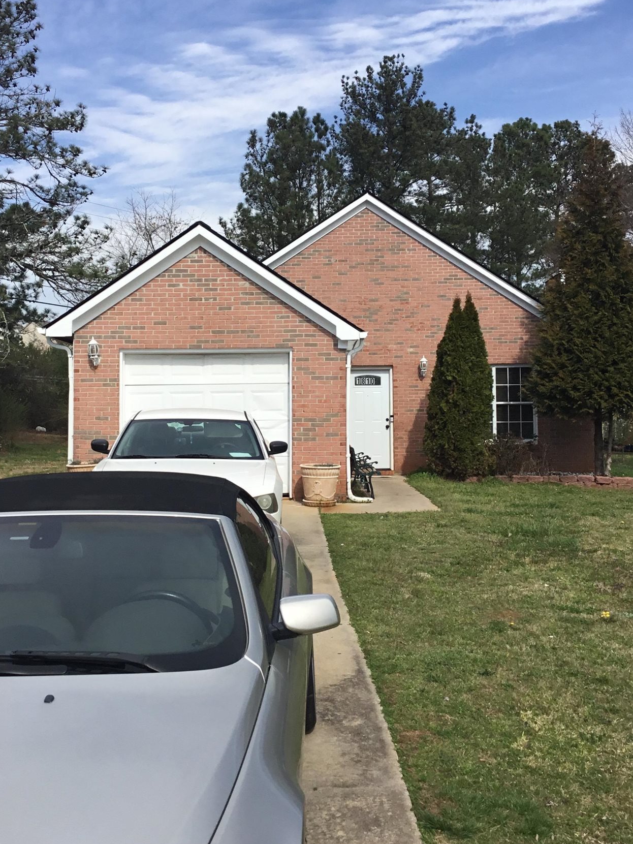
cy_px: 380
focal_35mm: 43
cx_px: 297
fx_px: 1048
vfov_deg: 43.8
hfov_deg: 33.6
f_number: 2.4
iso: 25
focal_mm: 3.3
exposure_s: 1/1456
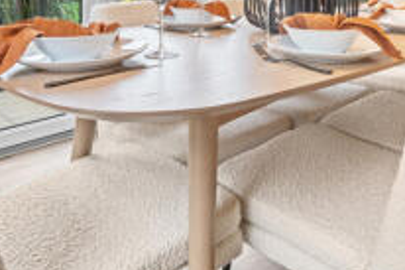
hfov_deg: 51.5
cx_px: 248
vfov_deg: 32.0
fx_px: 416
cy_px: -23
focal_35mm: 37
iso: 200
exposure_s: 1/3
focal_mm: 16
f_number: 9
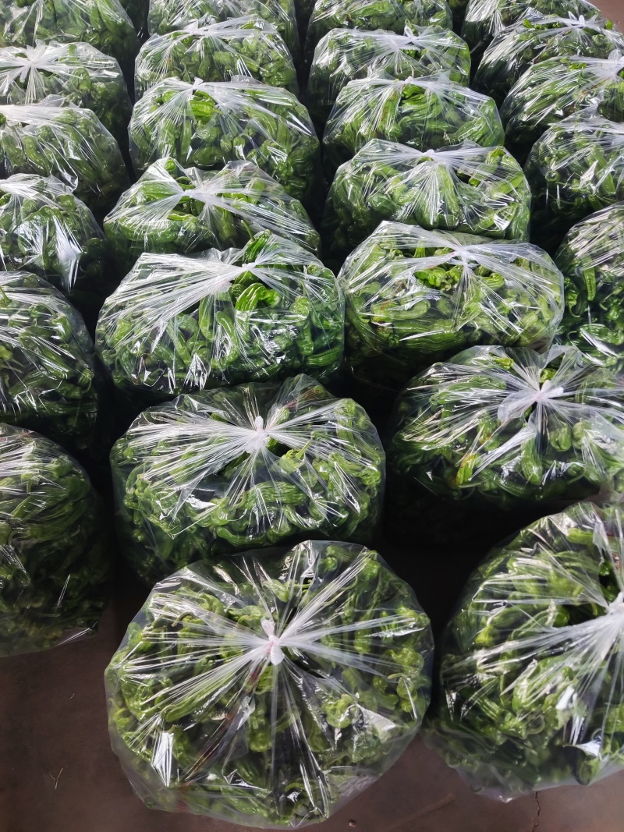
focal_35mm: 25
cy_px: 416
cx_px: 312
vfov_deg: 69.4
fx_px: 601
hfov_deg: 54.9
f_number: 1.79
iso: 64
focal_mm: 4.71
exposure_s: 1/50
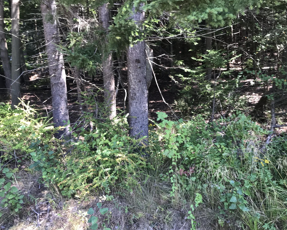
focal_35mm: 30
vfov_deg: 48.5
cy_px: 116
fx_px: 255
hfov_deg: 58.8
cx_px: 147
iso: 32
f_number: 1.8
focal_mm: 3.99
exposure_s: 1/90
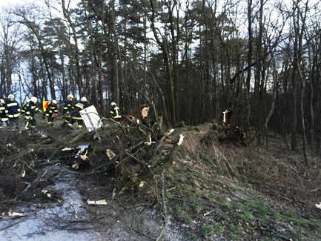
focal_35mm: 30
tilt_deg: -6.3
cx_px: 159
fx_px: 278
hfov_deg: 59.9
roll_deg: +2.6
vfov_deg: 46.8
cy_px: 123
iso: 125
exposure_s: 1/10
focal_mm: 4.15
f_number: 2.2
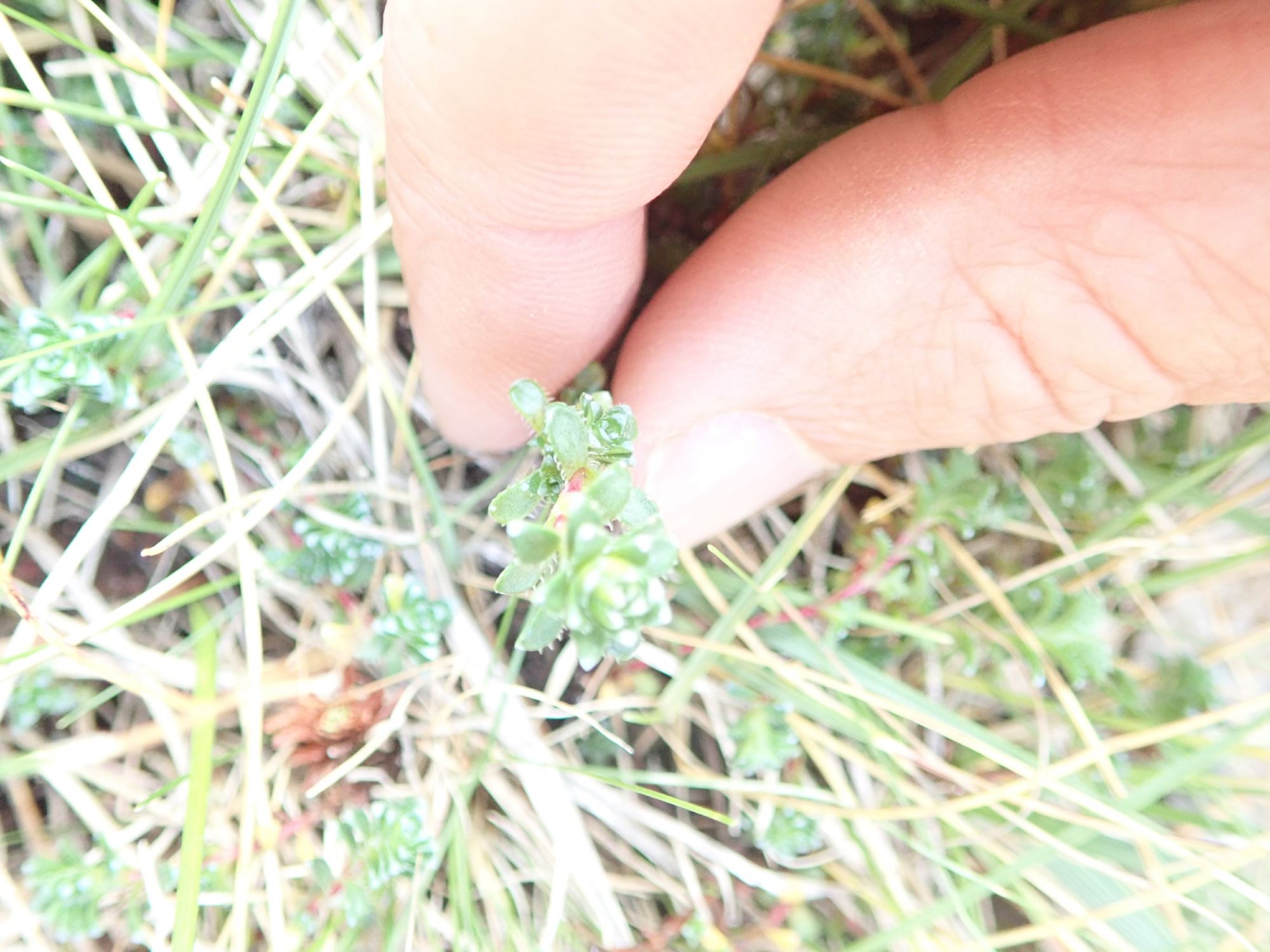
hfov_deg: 60.0
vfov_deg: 46.8
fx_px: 1101
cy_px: 476
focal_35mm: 30
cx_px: 635
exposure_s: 1/60
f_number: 2.3
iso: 800
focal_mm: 5.5
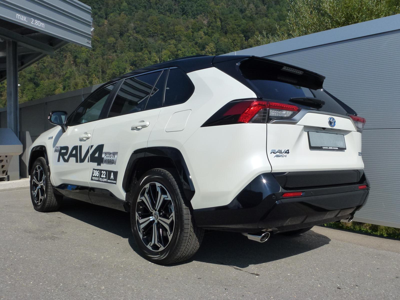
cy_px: 150
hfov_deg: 58.4
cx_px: 200
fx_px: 358
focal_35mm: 31
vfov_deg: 45.4
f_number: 4
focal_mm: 5.4
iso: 160
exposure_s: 1/1600
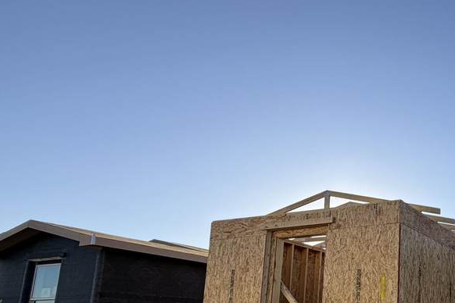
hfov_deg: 45.9
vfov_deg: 38.6
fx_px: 404
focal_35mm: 32
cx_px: 485
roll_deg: +0.3
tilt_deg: +8.5
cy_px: 265
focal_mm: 2.22
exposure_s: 1/770
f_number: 2.2
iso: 32
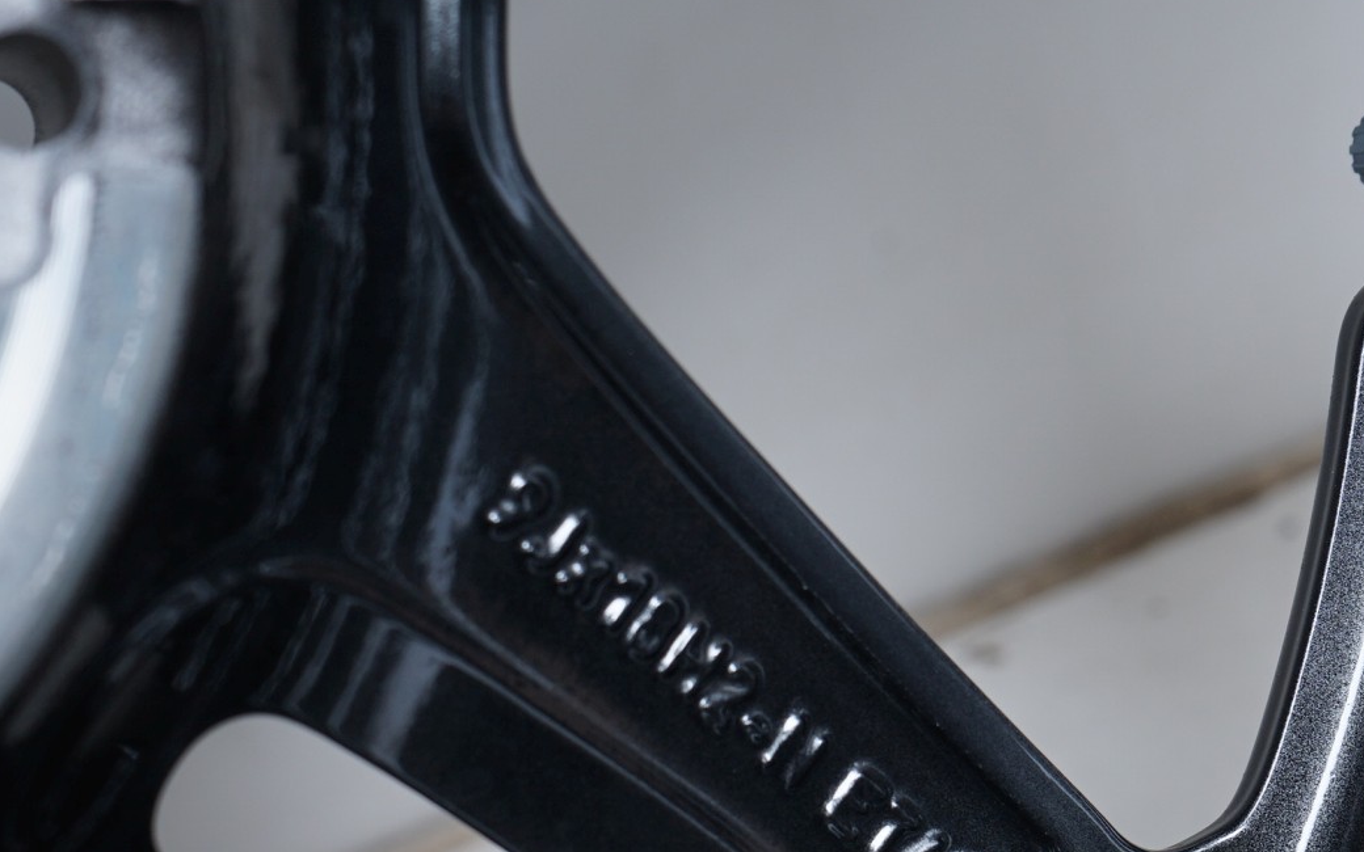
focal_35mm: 79
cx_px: 711
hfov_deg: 26.1
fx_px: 2937
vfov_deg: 16.4
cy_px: 630
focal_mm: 42
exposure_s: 1/125
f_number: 7.1
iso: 250
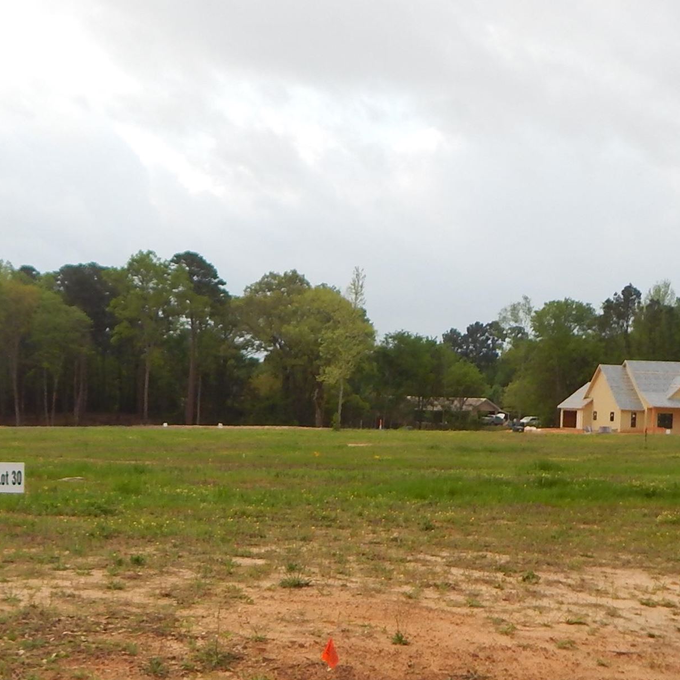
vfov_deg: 34.5
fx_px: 1089
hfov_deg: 33.7
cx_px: 140
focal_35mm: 49
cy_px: 428
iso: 125
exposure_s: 1/320
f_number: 3
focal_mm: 4
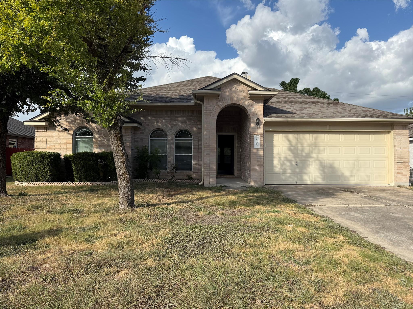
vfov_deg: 56.8
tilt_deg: +1.4
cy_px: 154
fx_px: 286
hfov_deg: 71.6
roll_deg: -0.1
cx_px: 206
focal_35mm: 24
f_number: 1.78
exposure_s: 1/3584
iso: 80
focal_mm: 6.76
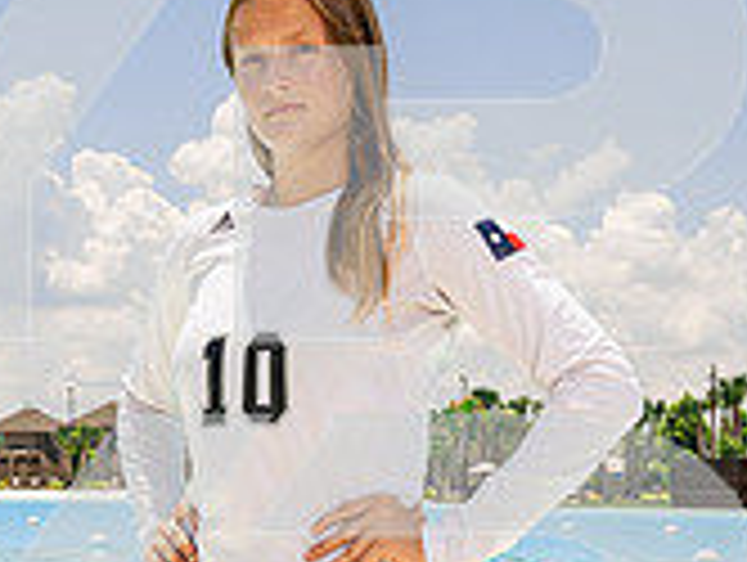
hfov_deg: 23.0
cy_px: 654
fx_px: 1815
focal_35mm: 84
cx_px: 162
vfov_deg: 16.9
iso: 100
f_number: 9
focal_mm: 25
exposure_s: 1/200
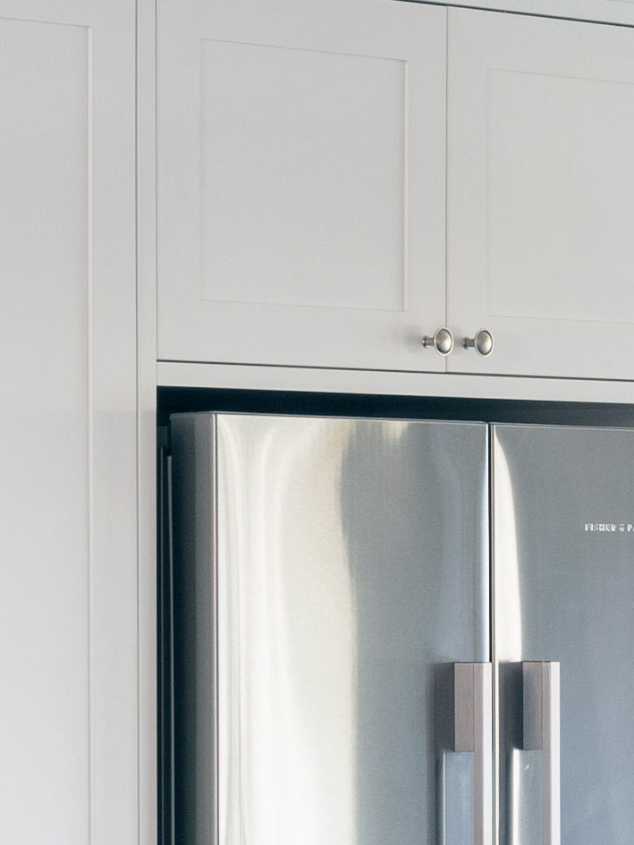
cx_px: 692
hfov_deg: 5.9
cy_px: 849
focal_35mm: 252
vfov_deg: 7.8
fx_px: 6153
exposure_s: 1/1.25
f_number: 7.1
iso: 160
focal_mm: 30
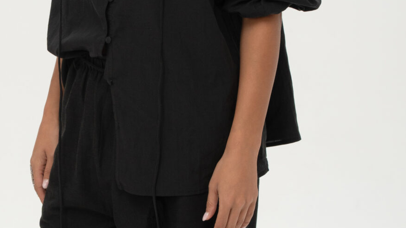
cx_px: 158
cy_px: 127
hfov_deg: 15.5
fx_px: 1486
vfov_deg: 8.8
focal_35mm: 138
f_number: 8
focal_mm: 45
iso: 500
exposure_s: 1/160
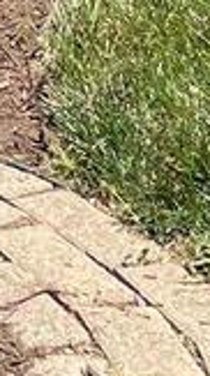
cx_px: -912
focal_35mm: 251
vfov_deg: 7.6
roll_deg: -1.2
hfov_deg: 4.1
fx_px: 2499
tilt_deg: -1.8
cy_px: -724
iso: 32
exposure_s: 1/1350
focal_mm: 4.2
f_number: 1.6
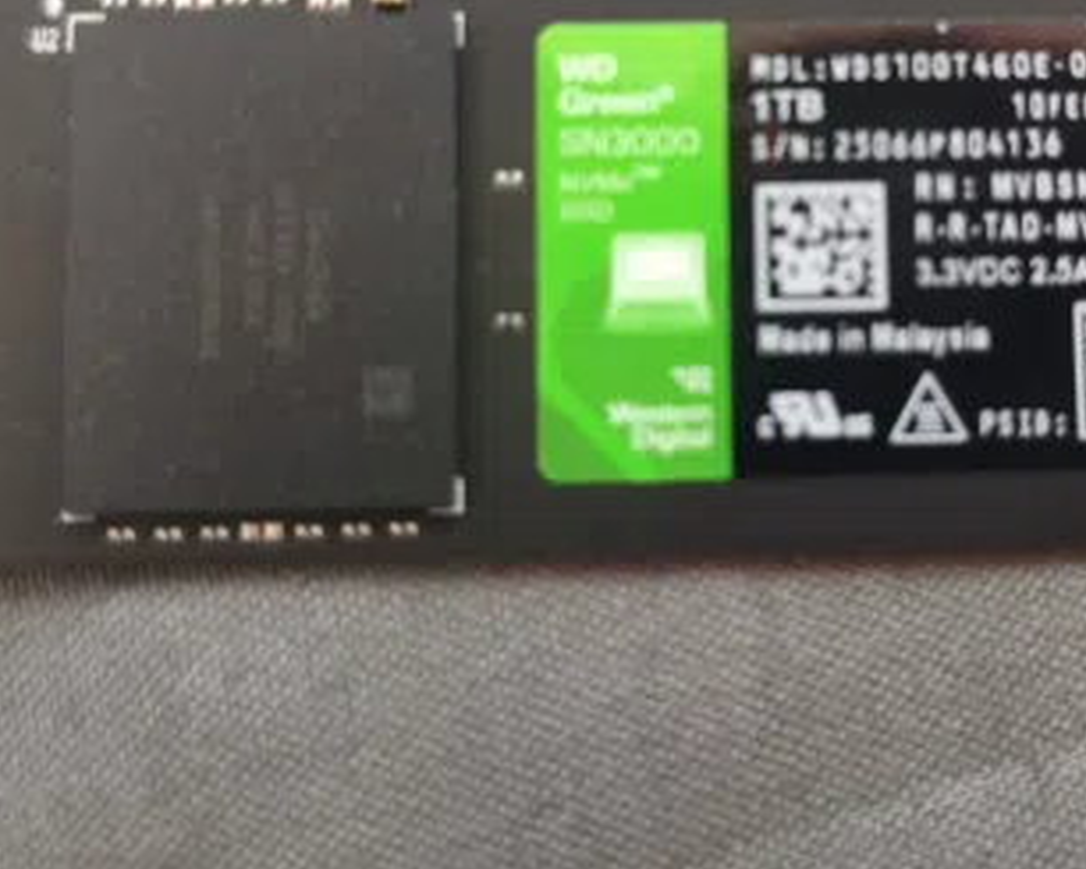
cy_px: 195
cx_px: 788
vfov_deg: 28.1
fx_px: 1704
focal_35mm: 53
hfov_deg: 34.7
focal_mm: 4.94
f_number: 1.5
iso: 1250
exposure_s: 1/25
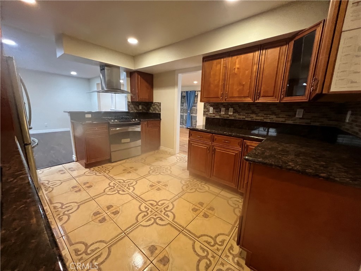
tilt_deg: -10.4
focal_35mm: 13
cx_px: 180
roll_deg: +0.6
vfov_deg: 89.9
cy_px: 136
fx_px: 136
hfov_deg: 106.2
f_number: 1.8
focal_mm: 1.57
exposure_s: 1/60
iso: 800
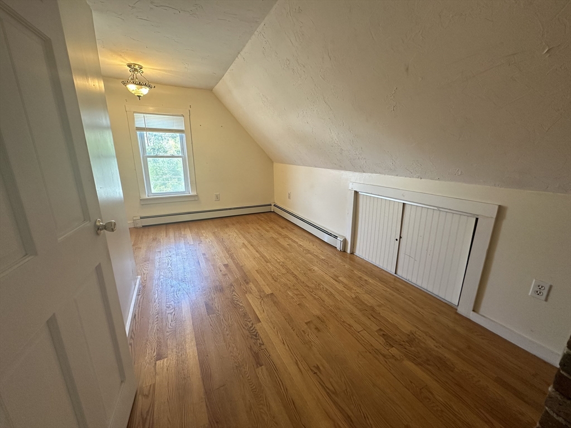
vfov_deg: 85.7
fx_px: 231
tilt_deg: -14.8
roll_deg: +0.3
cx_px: 286
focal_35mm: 14
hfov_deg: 102.1
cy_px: 214
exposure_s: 1/60
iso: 160
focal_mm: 2.22
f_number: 2.2
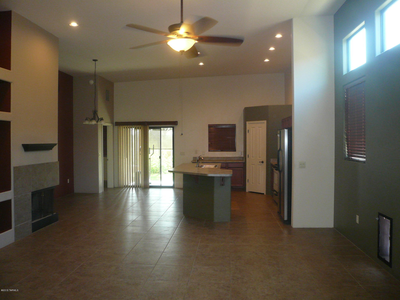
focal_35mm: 28
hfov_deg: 63.4
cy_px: 150
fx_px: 324
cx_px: 200
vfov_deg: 49.7
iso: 200
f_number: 2.8
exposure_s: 1/30
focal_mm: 4.6
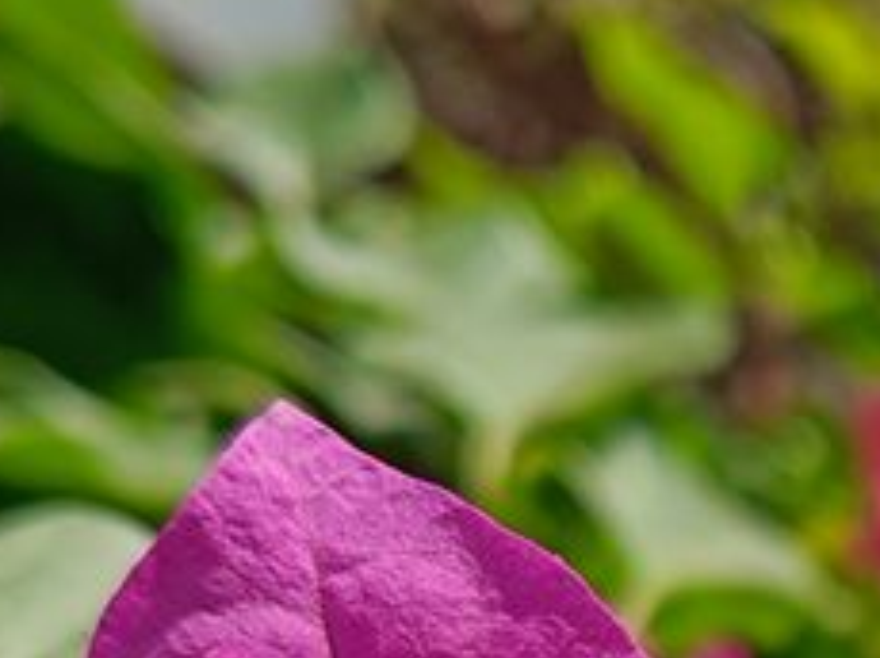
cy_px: 1274
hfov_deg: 12.8
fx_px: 3682
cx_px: 1381
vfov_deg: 9.6
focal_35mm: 145
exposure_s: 1/861
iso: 64
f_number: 1.88
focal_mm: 4.84
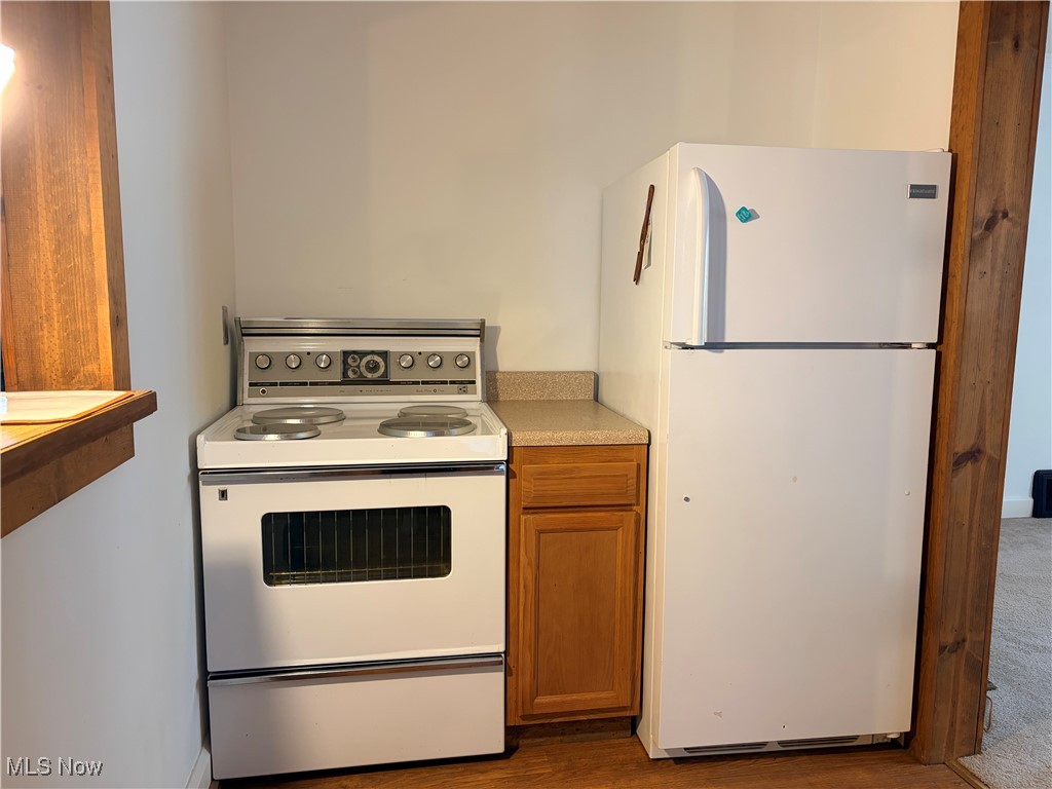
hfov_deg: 67.3
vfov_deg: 53.1
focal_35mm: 26
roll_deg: -0.4
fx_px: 790
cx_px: 526
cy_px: 394
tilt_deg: -7.6
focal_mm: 5.96
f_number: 1.6
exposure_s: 1/60
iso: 160
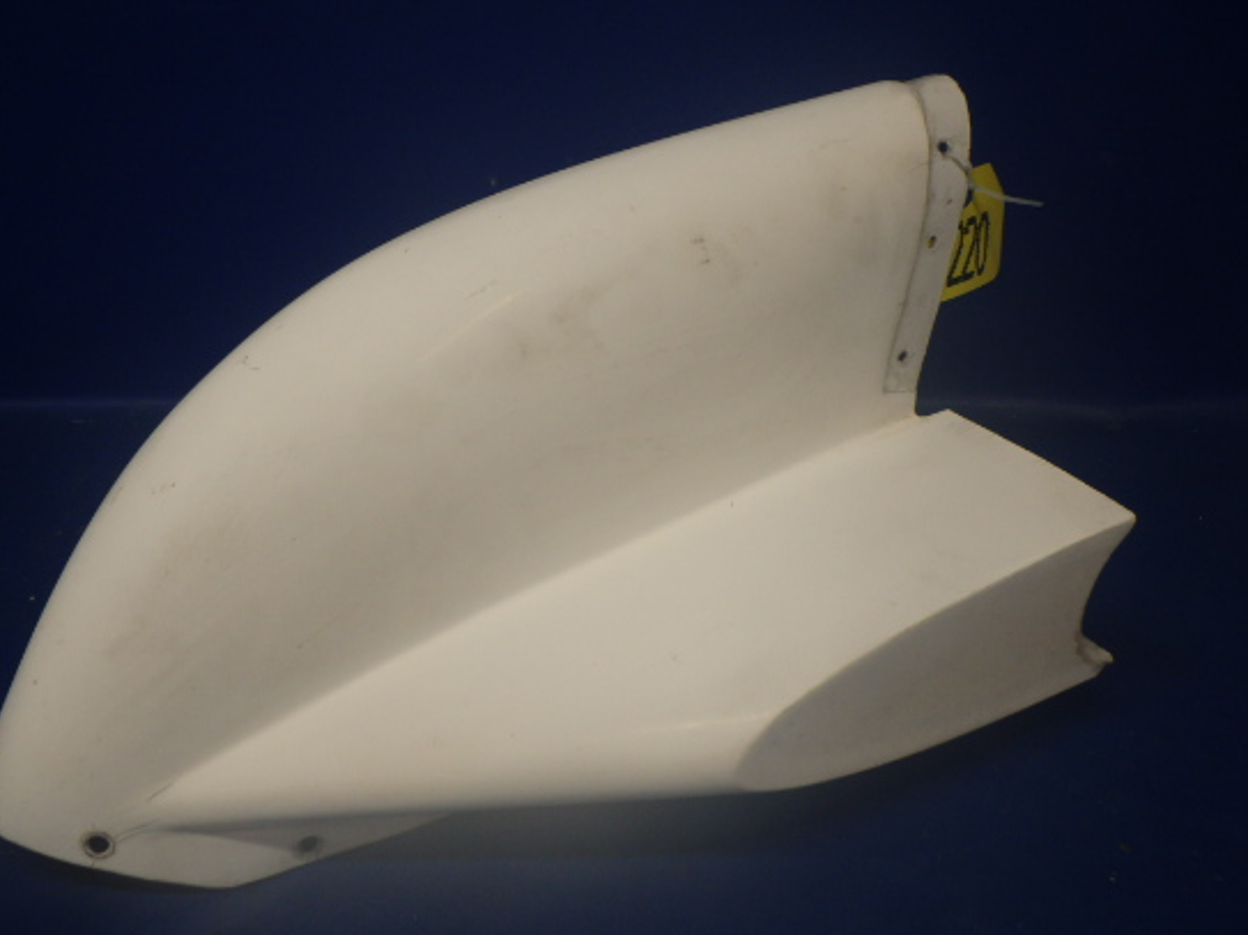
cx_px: 572
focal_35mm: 33
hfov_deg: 55.3
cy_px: 455
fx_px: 1189
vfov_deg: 42.9
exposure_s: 1/60
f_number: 3.9
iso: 200
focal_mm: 5
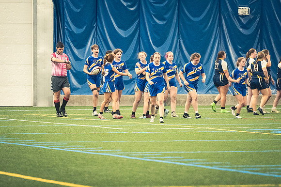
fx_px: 2340
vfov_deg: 4.6
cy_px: 94
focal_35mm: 300
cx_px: 140
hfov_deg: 6.9
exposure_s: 1/500
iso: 12800
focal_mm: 200
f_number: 2.8
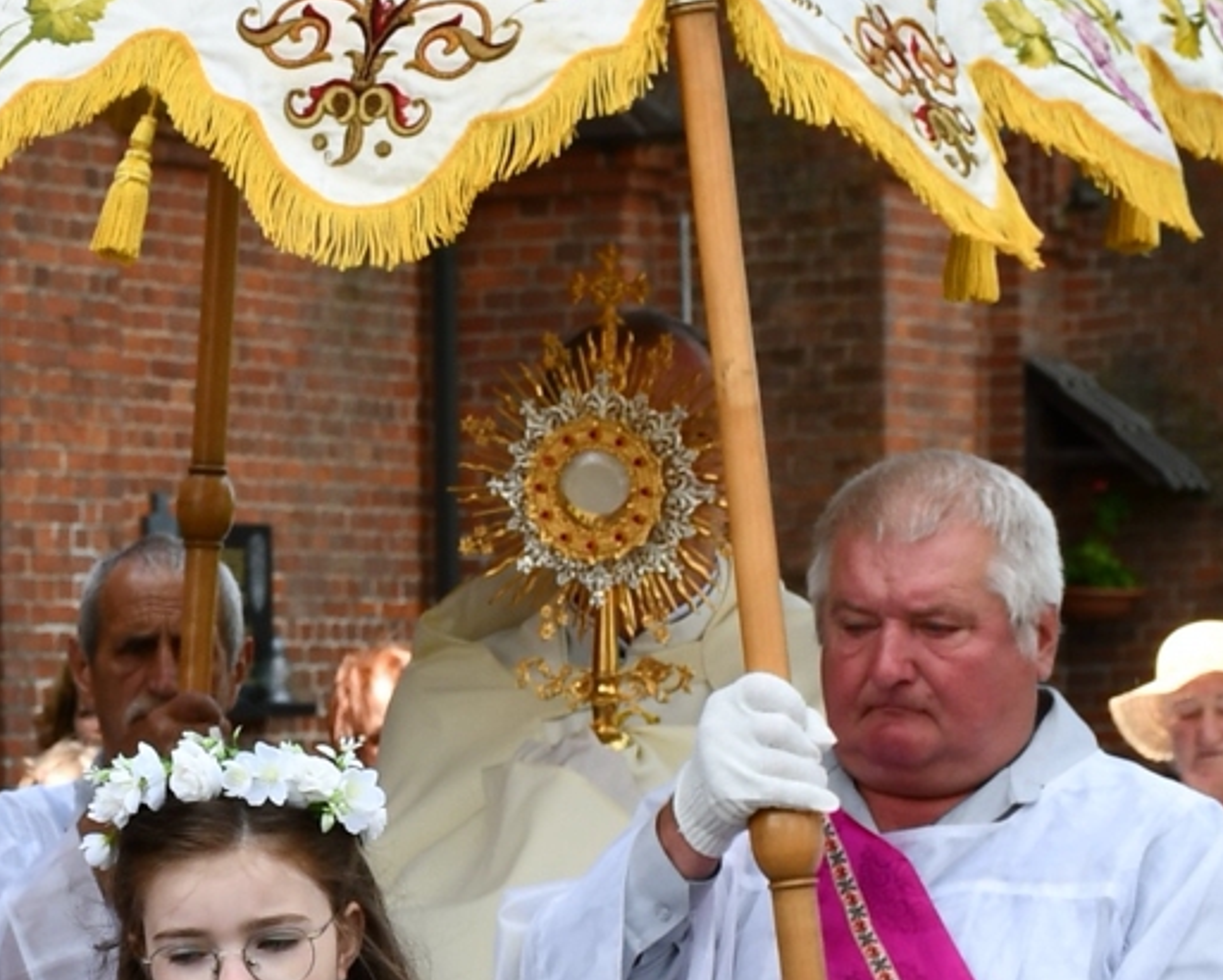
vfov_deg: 13.1
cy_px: 597
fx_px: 4274
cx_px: 529
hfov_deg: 16.3
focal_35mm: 118
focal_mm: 42
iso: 200
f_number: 8
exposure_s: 1/250
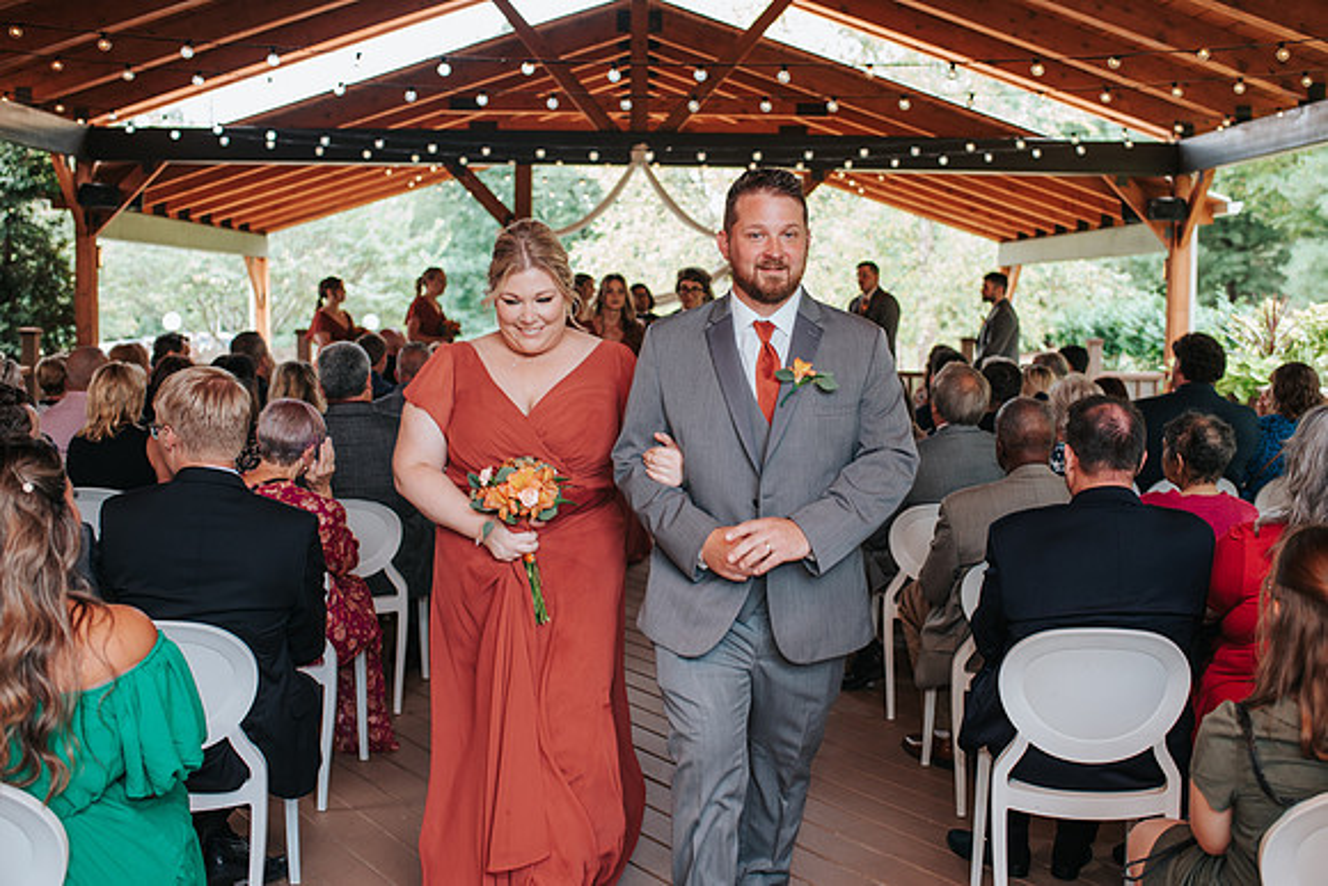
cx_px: 674
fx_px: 1418
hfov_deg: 50.2
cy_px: 412
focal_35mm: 38
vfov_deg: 34.7
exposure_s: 1/125
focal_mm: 35
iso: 280
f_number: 3.2
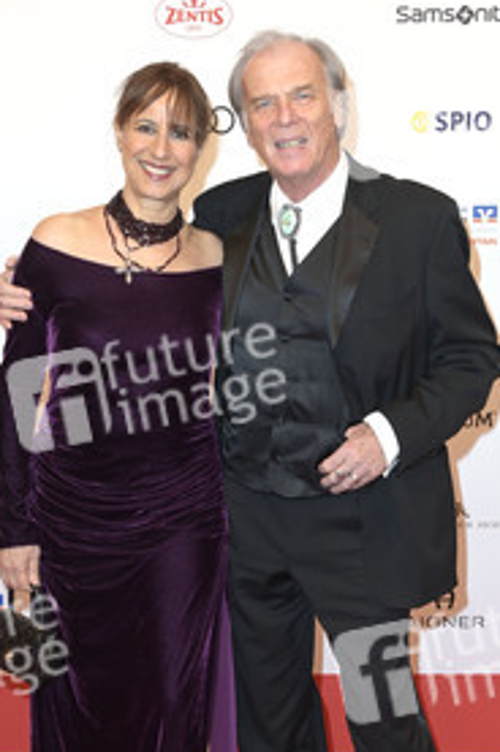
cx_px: 226
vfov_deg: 30.7
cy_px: 524
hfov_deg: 20.9
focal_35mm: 65
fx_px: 1357
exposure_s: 1/250
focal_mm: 45
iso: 400
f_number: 6.3
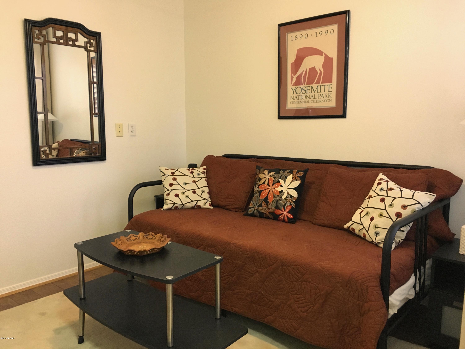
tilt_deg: -5.7
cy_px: 174
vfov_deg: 48.2
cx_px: 232
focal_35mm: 29
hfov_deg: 61.7
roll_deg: +0.2
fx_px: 390
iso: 200
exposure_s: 1/20
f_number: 2.2
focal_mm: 4.15
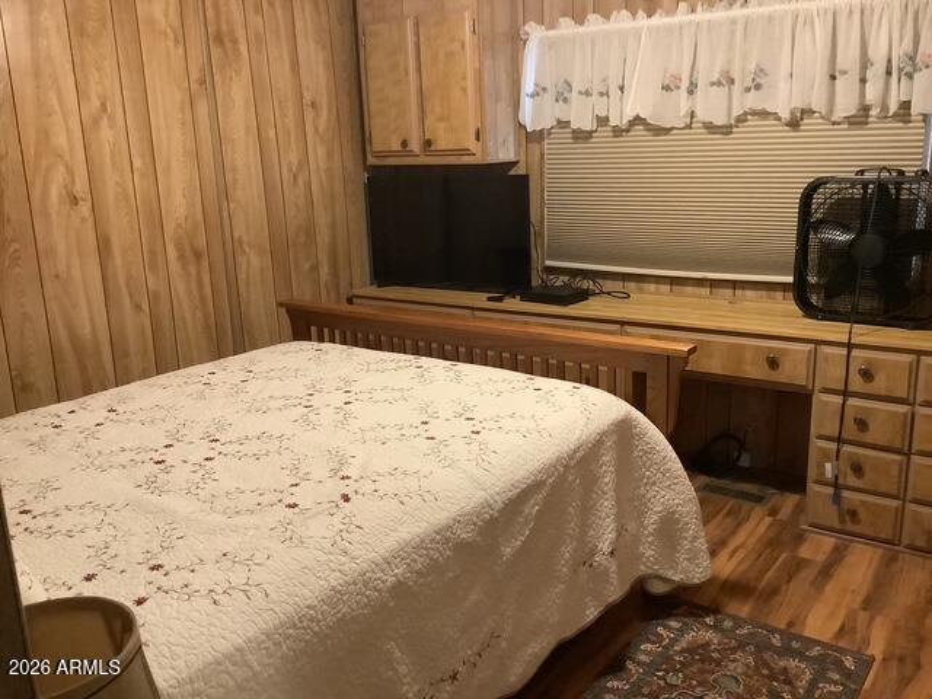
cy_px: 350
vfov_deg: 45.4
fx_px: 835
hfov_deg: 58.4
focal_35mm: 31
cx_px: 466
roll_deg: +2.3
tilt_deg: -14.6
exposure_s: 1/40
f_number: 2.4
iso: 400
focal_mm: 3.3
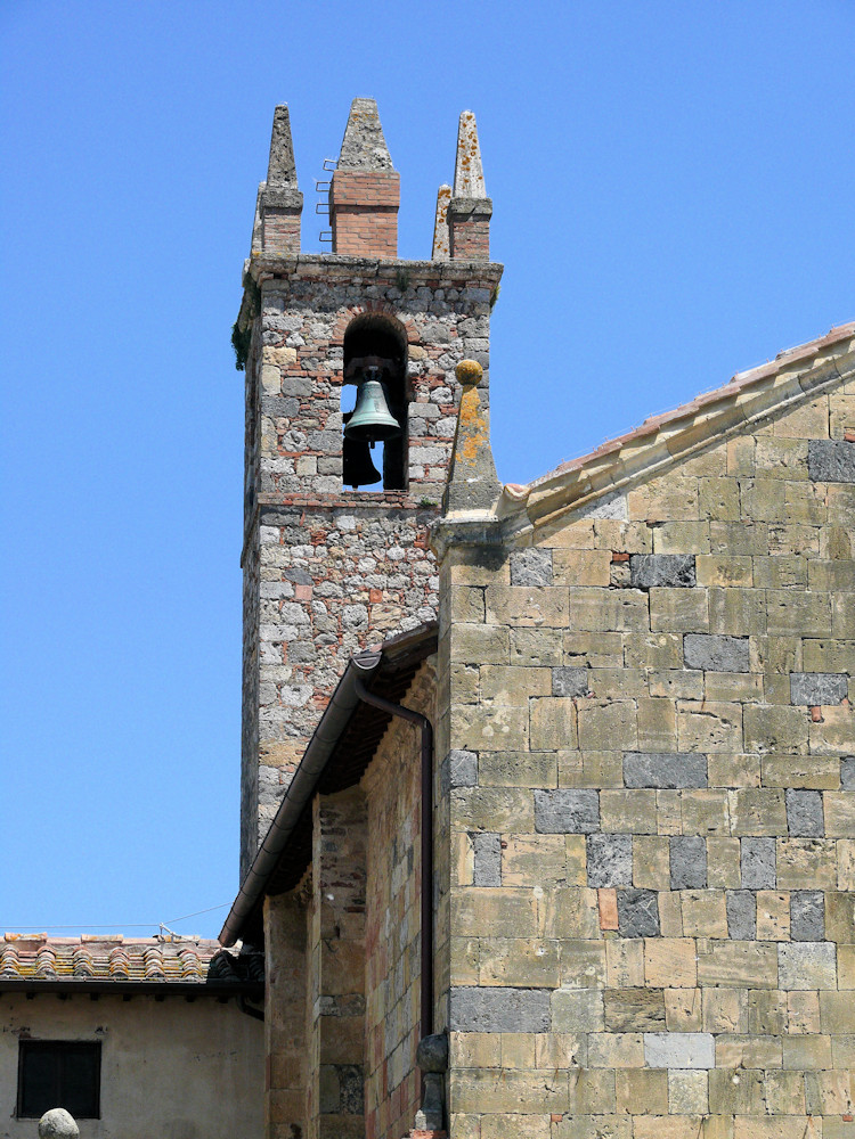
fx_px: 3491
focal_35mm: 106
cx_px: 428
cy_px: 570
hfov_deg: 14.0
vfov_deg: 18.5
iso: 100
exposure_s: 1/500
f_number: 6.3
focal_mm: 22.4
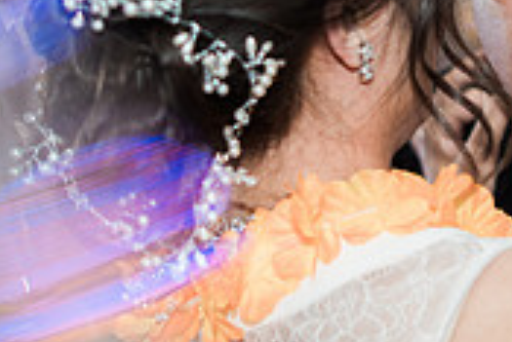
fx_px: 1651
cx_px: 348
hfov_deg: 17.6
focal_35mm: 116
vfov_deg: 11.8
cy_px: 121
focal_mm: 35
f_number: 1.4
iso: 320
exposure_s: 1/160
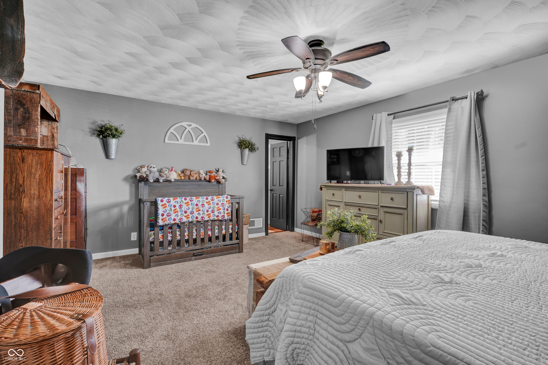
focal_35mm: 16
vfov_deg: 73.8
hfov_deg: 96.7
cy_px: 182
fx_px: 244
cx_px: 274
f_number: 8
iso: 100
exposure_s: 1.6
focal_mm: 16
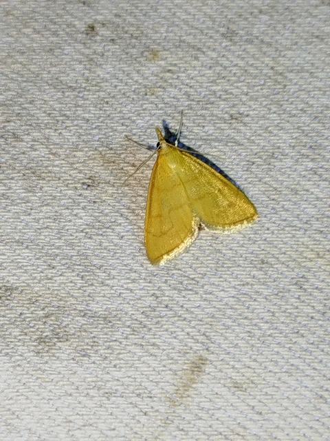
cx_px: 165
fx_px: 1068
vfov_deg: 23.3
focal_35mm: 84
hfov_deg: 17.6
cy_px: 220
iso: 64
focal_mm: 5.31
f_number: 1.7
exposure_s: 1/50
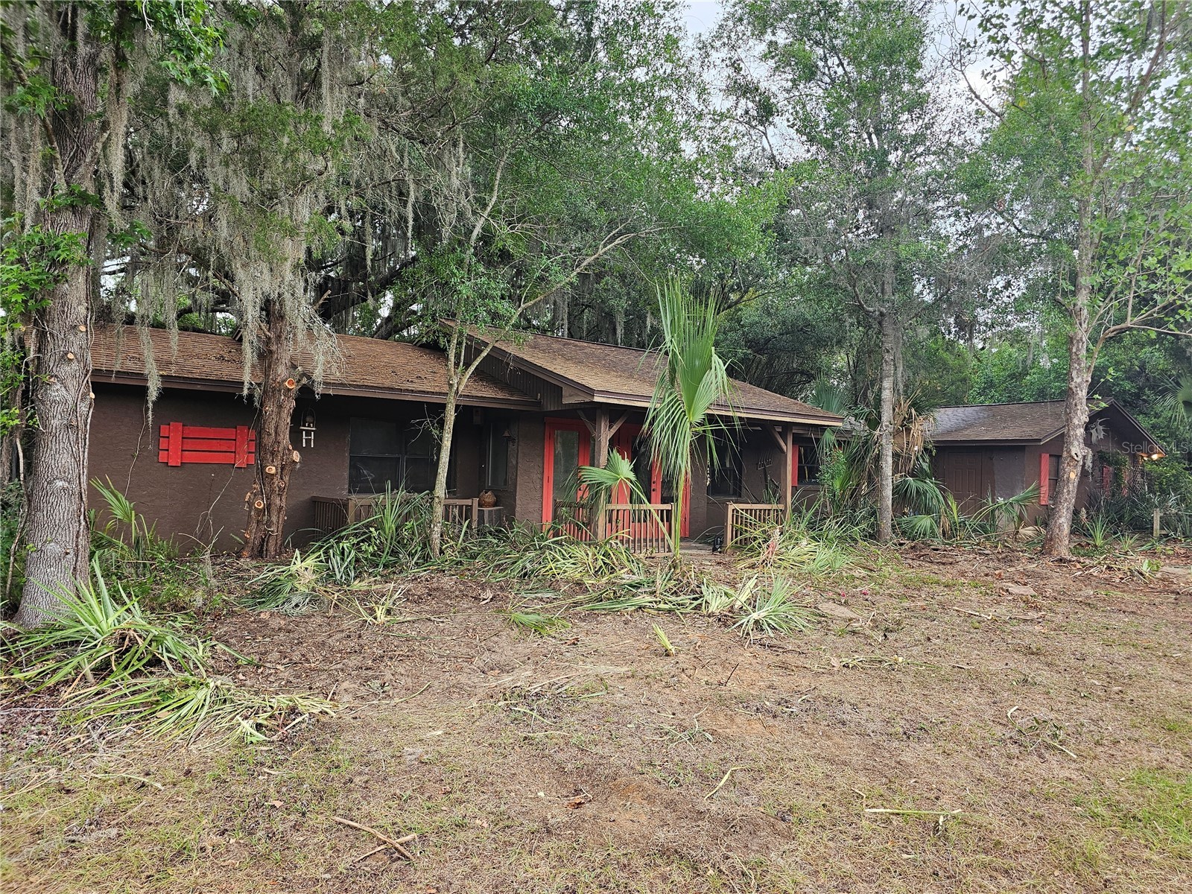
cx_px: 596
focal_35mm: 23
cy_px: 447
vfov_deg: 58.9
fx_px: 792
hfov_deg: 73.9
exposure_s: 1/120
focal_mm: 6.3
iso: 80
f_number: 1.7
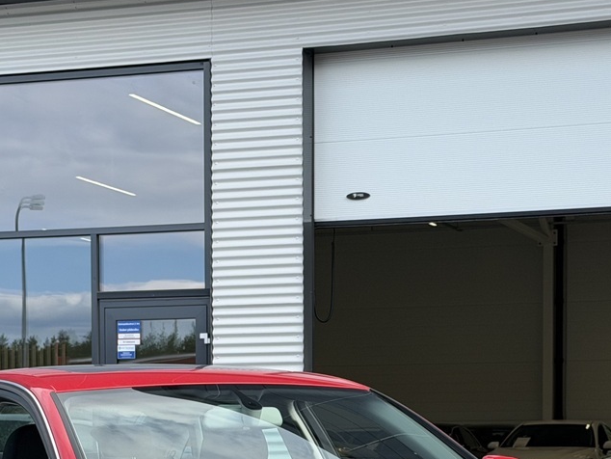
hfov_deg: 18.0
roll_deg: -0.1
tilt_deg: -1.7
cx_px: 261
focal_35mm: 109
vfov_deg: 13.3
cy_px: 493
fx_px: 1925
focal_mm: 6.76
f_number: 1.78
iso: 64
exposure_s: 1/1513
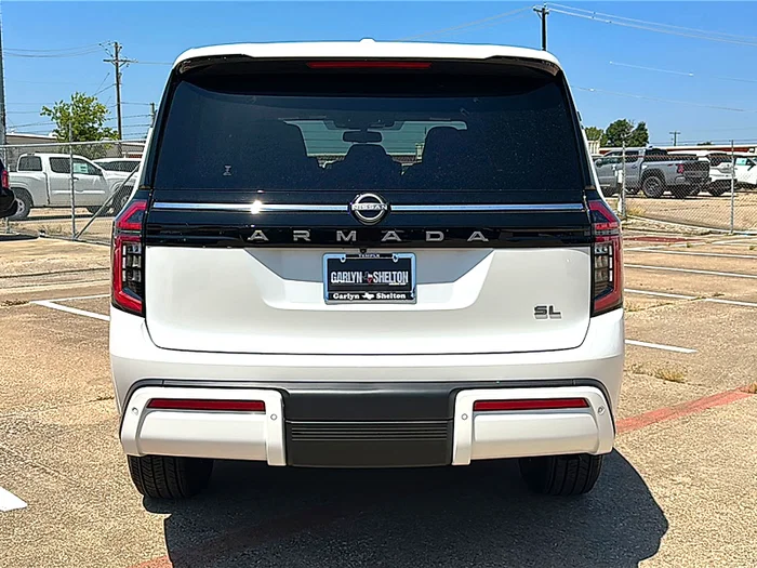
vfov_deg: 38.7
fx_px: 809
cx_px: 378
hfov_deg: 50.1
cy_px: 284
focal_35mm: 37
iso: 80
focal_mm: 6.86
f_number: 1.78
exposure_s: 1/9091
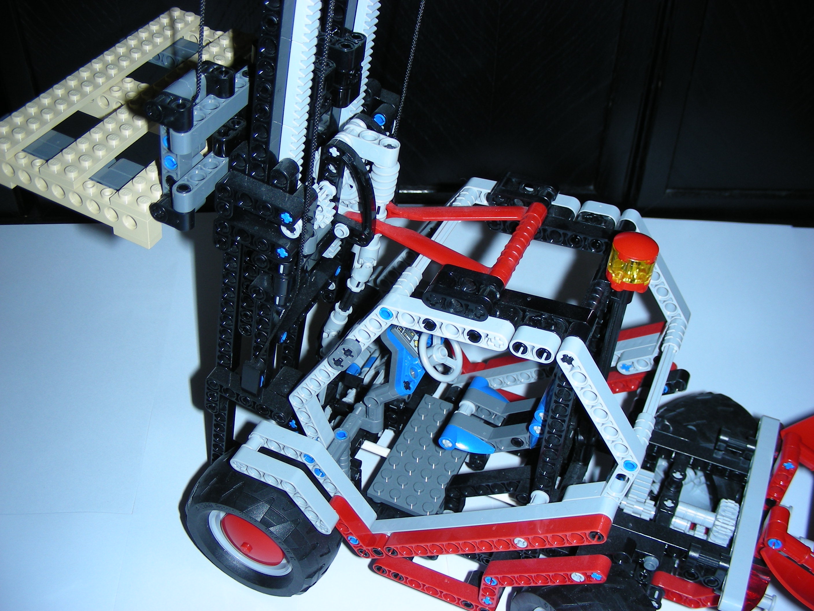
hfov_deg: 49.0
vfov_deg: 37.7
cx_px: 407
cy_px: 306
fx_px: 894
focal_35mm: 38
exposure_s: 1/60
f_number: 3.5
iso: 50
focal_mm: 6.3
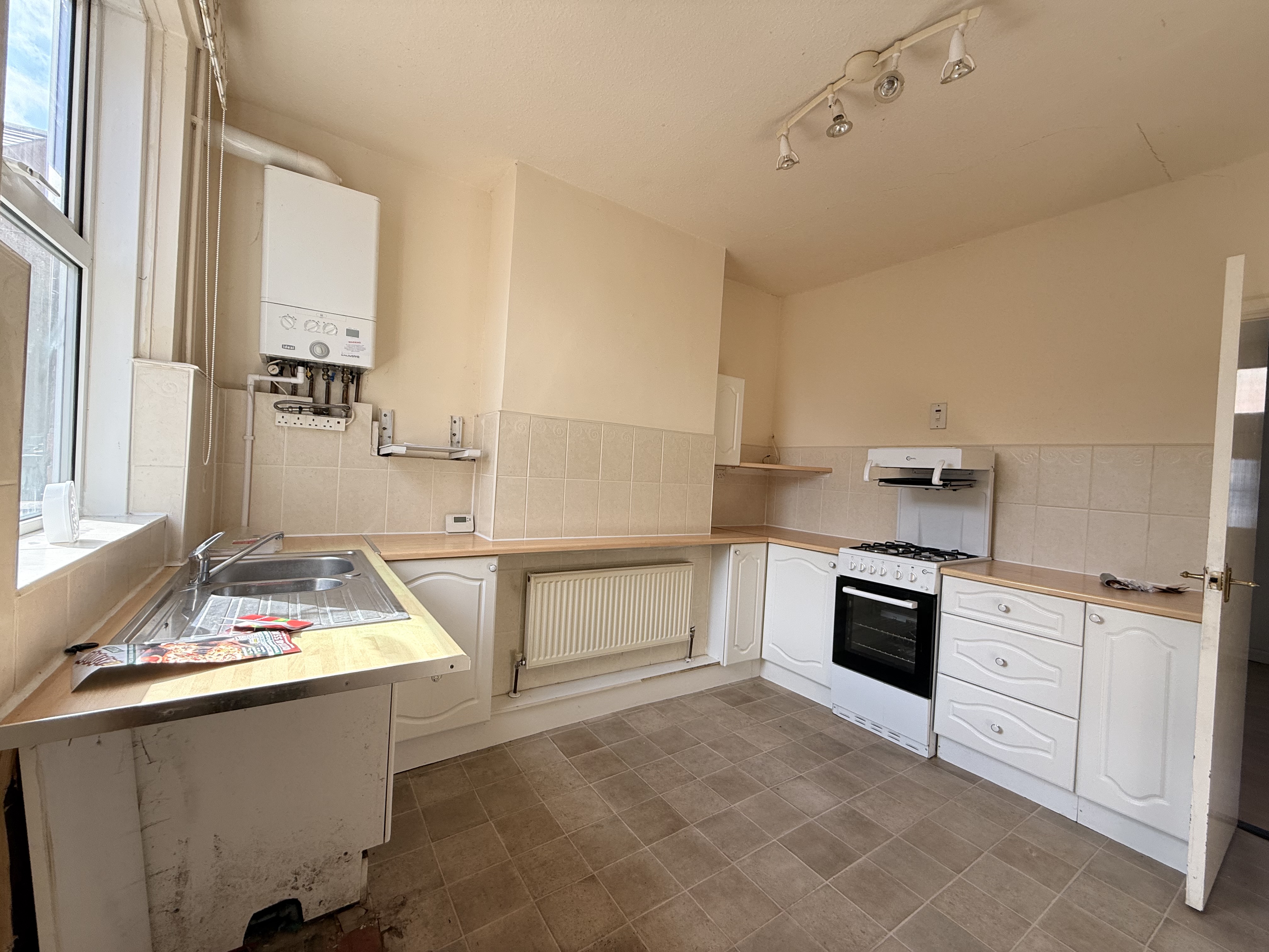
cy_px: 476
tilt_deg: -1.1
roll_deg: -2.6
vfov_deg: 85.7
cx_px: 634
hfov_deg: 102.1
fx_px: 513
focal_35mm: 14
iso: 64
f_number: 2.2
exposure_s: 1/240
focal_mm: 2.22
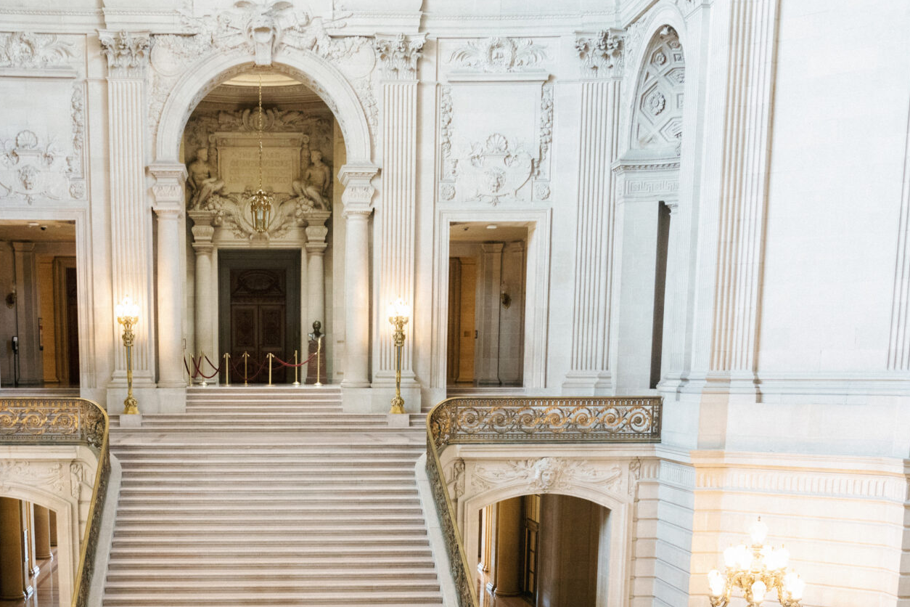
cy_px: 612
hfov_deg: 39.8
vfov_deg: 26.1
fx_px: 1239
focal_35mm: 49
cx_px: 291
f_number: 3.5
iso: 1600
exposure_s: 1/80
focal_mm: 24
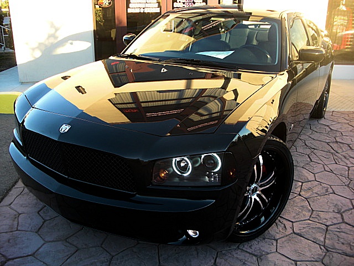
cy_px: 133
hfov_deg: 51.4
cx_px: 177
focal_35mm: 36
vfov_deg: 39.7
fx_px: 368
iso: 50
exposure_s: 1/80
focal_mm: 6.3
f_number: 2.8
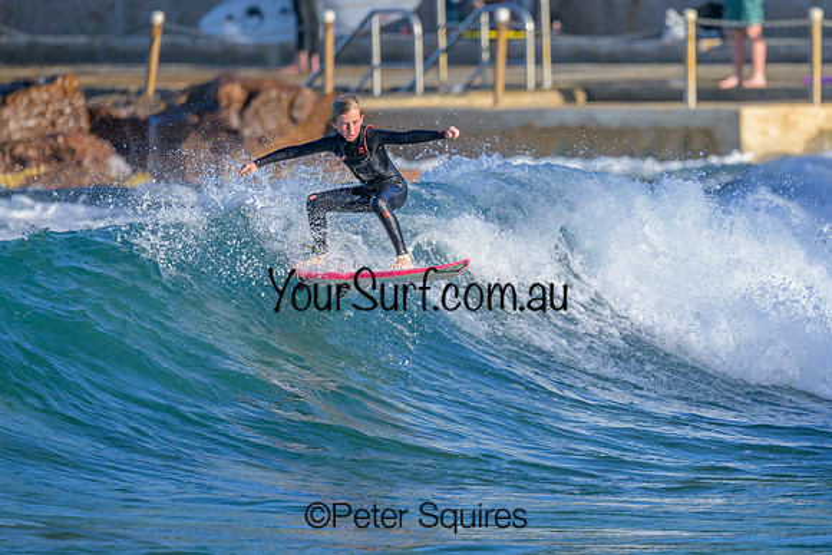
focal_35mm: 1097
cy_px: 284
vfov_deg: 1.3
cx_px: 542
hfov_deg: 1.9
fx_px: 25359
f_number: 6.3
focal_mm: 800
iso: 500
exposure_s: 1/2000
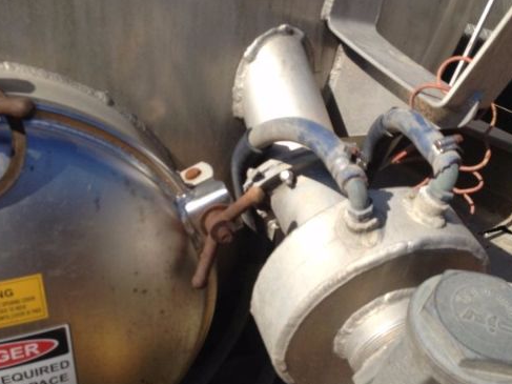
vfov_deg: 31.4
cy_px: 231
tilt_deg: -26.5
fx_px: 680
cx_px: 306
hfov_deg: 41.1
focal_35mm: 46
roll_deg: -1.7
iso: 50
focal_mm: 4.28
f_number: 2.4
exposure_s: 1/1905
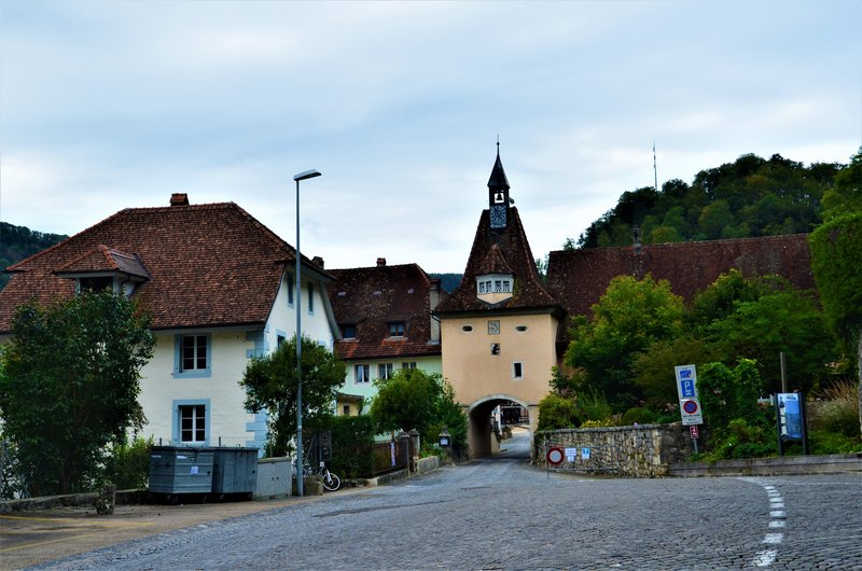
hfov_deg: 46.5
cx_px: 431
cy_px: 286
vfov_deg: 31.8
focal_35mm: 42
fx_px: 1004
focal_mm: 28
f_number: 8
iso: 400
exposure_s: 1/60
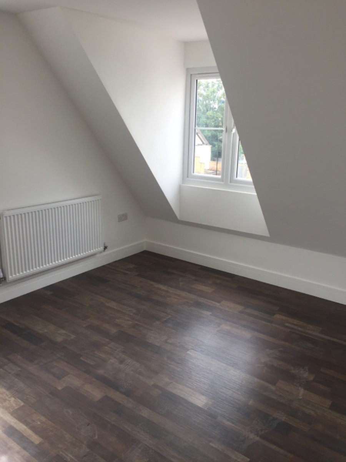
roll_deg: -1.5
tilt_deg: -15.1
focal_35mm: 29
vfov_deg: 61.7
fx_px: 386
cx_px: 173
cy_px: 231
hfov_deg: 48.2
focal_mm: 4.15
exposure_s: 1/102
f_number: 2.2
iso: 32
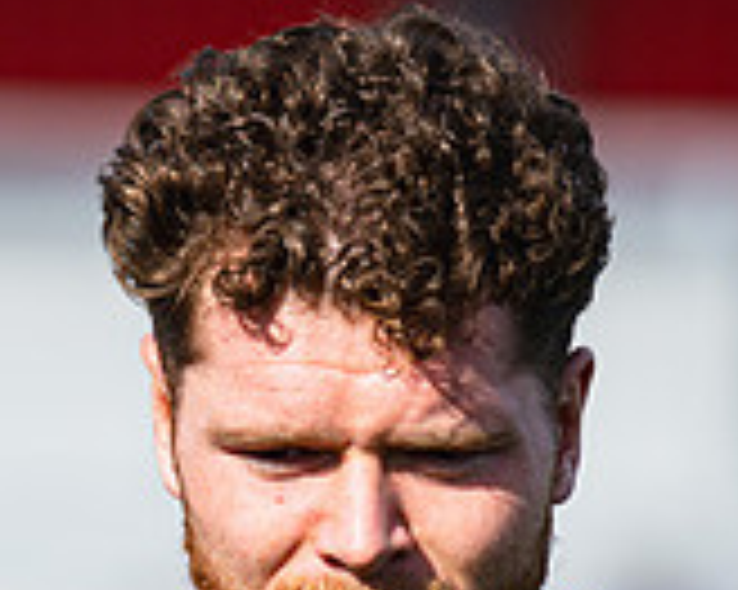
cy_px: 725
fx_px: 17070
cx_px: 326
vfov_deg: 2.0
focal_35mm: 782
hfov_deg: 2.5
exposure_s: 1/3200
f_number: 1.8
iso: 80
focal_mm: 135
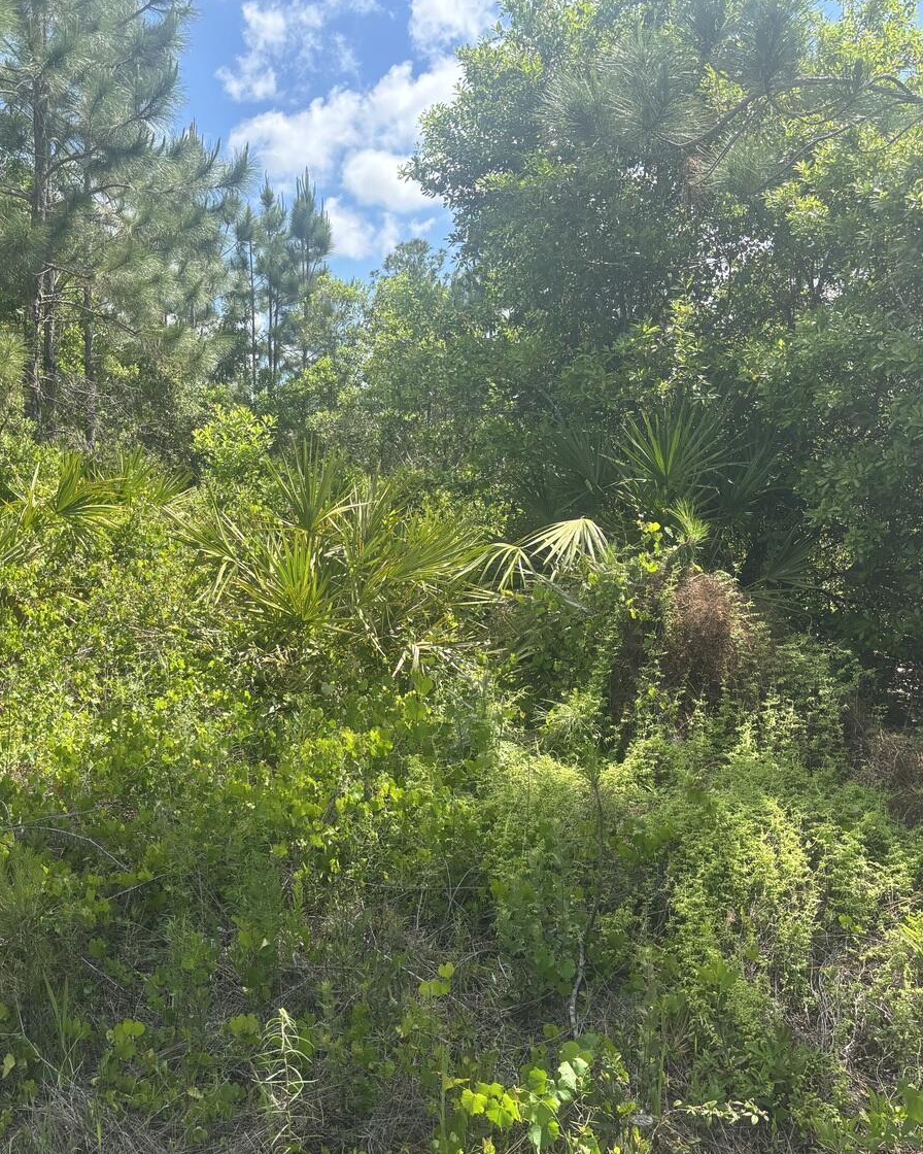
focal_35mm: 34
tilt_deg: -2.4
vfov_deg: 52.8
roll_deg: +0.4
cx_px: 436
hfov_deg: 43.3
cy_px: 575
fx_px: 1161
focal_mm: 5.96
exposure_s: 1/910
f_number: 1.6
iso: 50
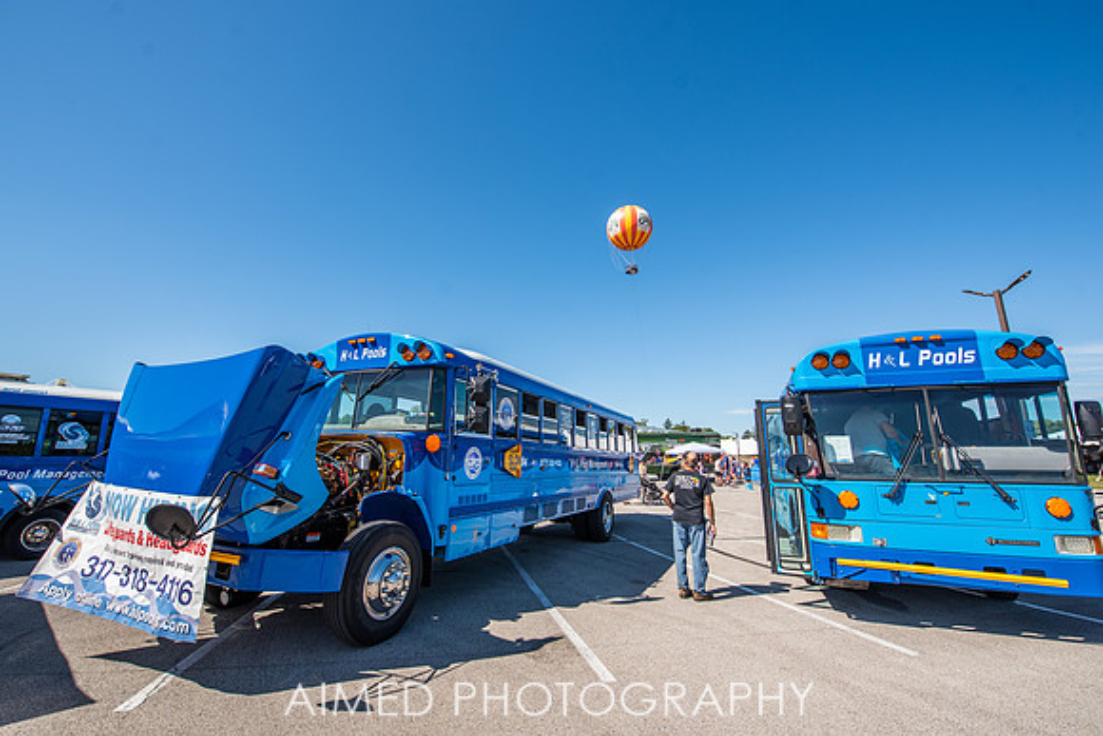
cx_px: 527
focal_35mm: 15
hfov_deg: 101.8
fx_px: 448
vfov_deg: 78.8
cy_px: 352
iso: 160
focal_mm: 14
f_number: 6.3
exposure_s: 1/500
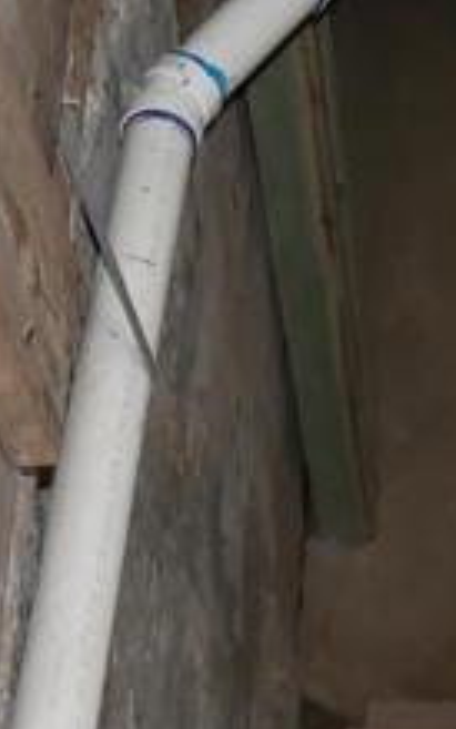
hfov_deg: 10.6
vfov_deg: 17.3
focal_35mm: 119
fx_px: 2365
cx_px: 709
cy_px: 664
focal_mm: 12
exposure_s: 1/60
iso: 800
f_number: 3.5
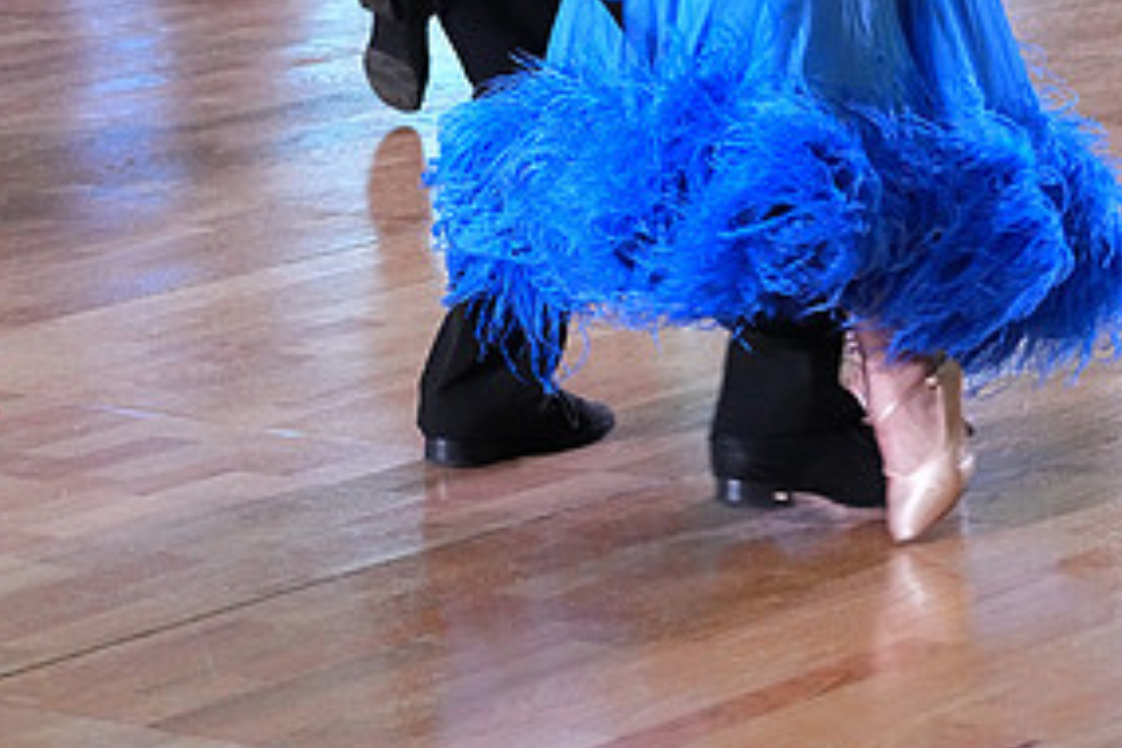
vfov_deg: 6.1
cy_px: -323
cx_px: 707
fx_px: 6981
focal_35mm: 224
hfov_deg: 9.2
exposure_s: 1/400
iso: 10000
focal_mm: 110
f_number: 6.3
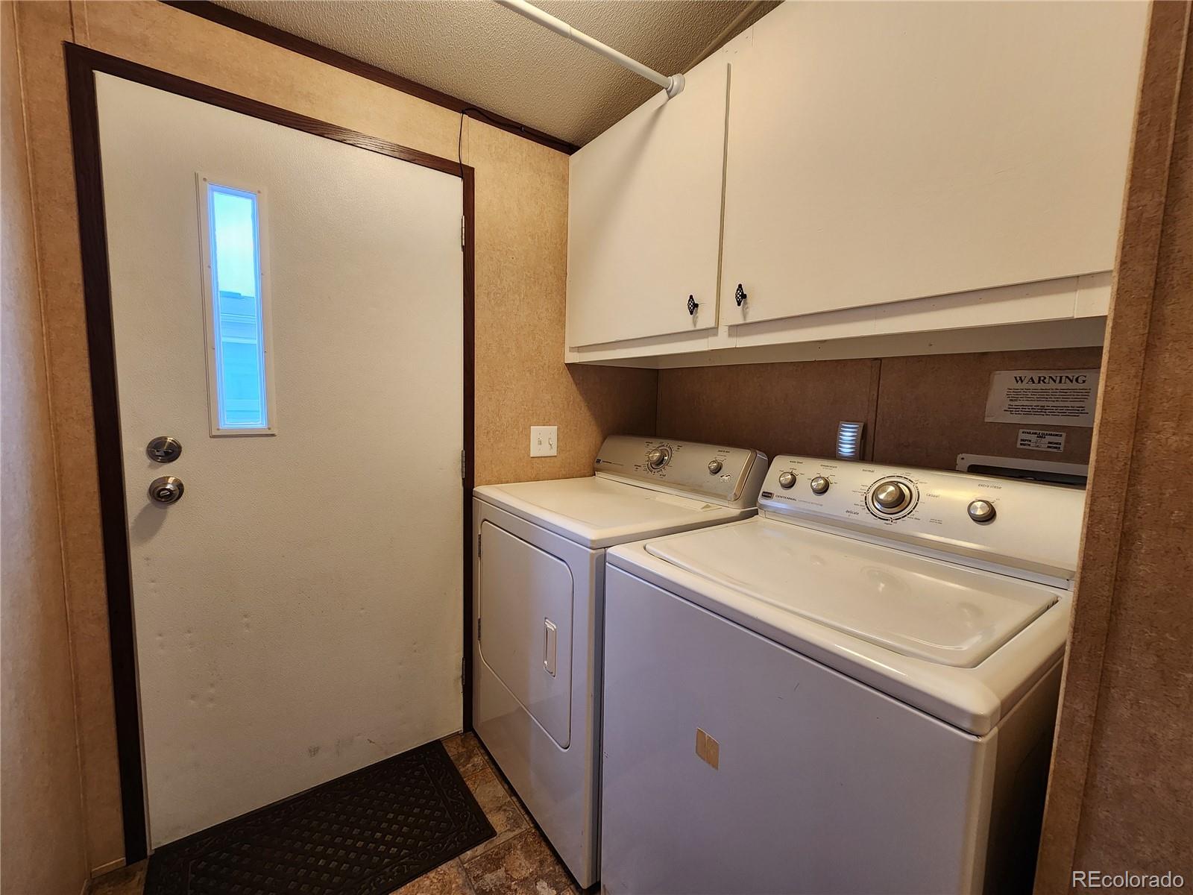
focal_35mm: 13
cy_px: 448
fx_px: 448
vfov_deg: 89.9
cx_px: 596
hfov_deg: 106.2
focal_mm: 2.2
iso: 250
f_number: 2.2
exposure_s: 1/60
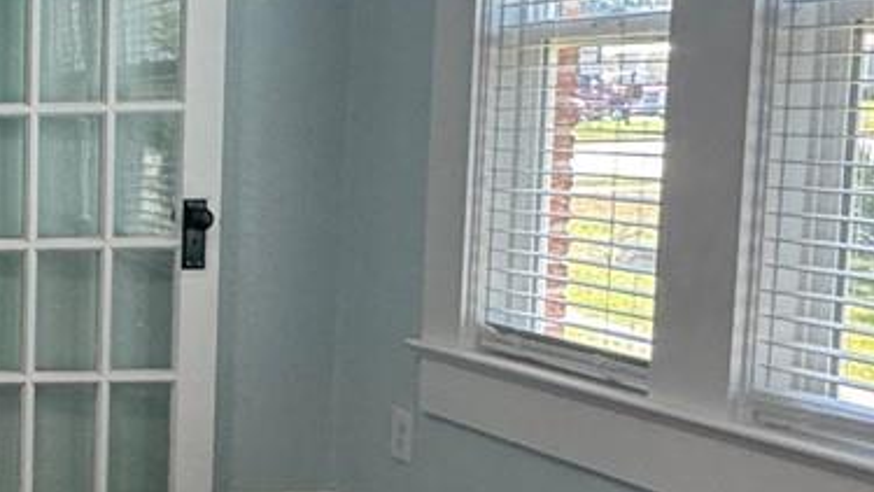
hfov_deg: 24.5
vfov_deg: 18.5
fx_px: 1506
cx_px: -466
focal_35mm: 65
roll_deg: +0.8
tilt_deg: -7.0
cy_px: 289
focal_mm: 2.22
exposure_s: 1/120
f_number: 2.2
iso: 250
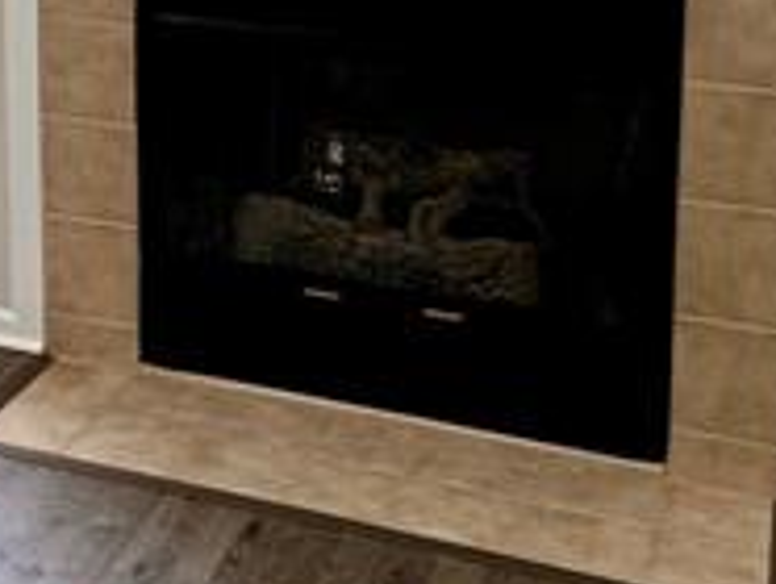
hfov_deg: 24.2
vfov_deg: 18.0
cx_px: 4
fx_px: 1728
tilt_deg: -7.4
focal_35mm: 77
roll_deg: +1.1
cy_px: -159
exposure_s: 1/120
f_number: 2.2
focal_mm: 2.22
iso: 160
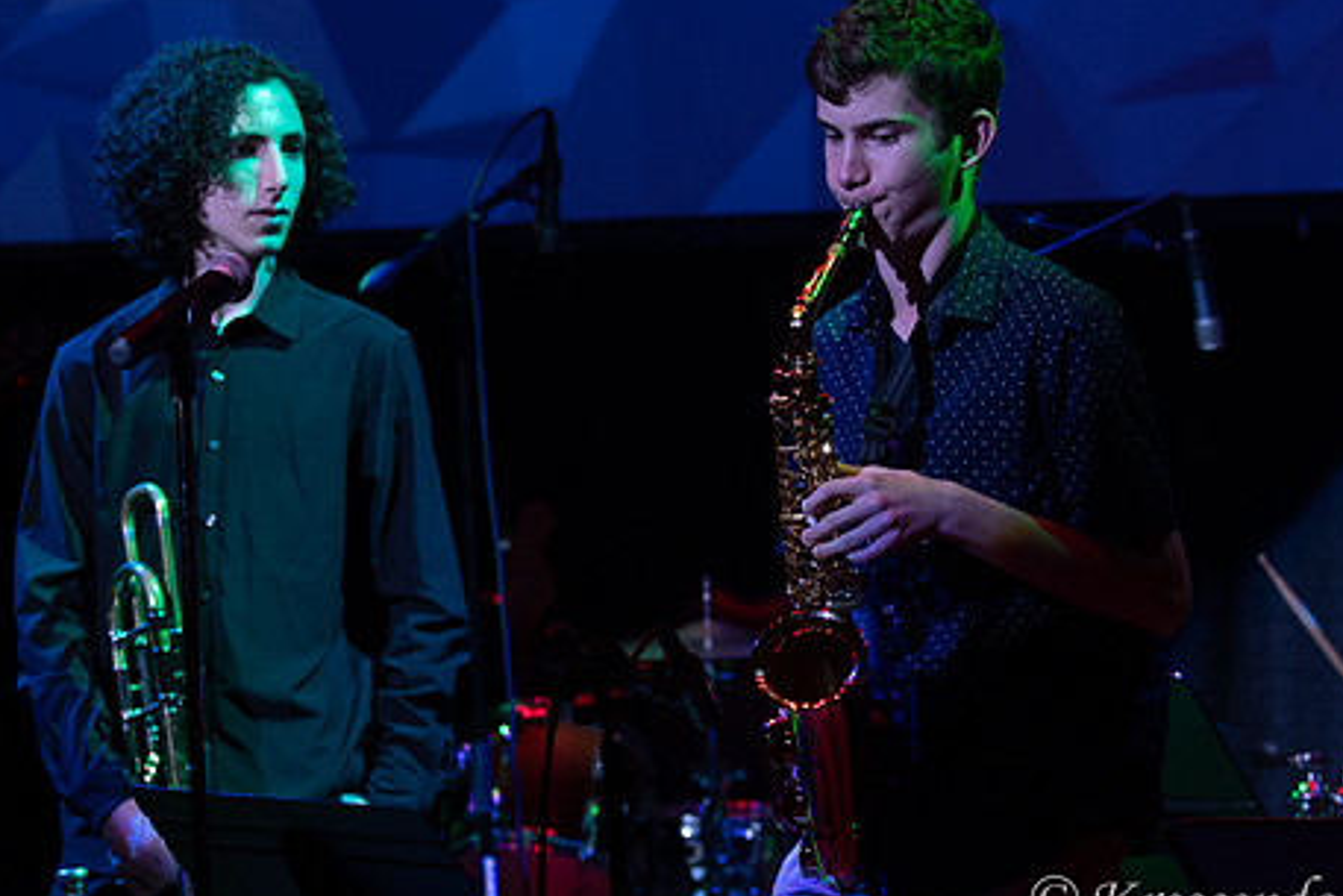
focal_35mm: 156
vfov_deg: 8.8
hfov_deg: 13.2
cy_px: 398
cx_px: 682
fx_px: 5821
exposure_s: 1/200
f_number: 2.8
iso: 1600
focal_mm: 82
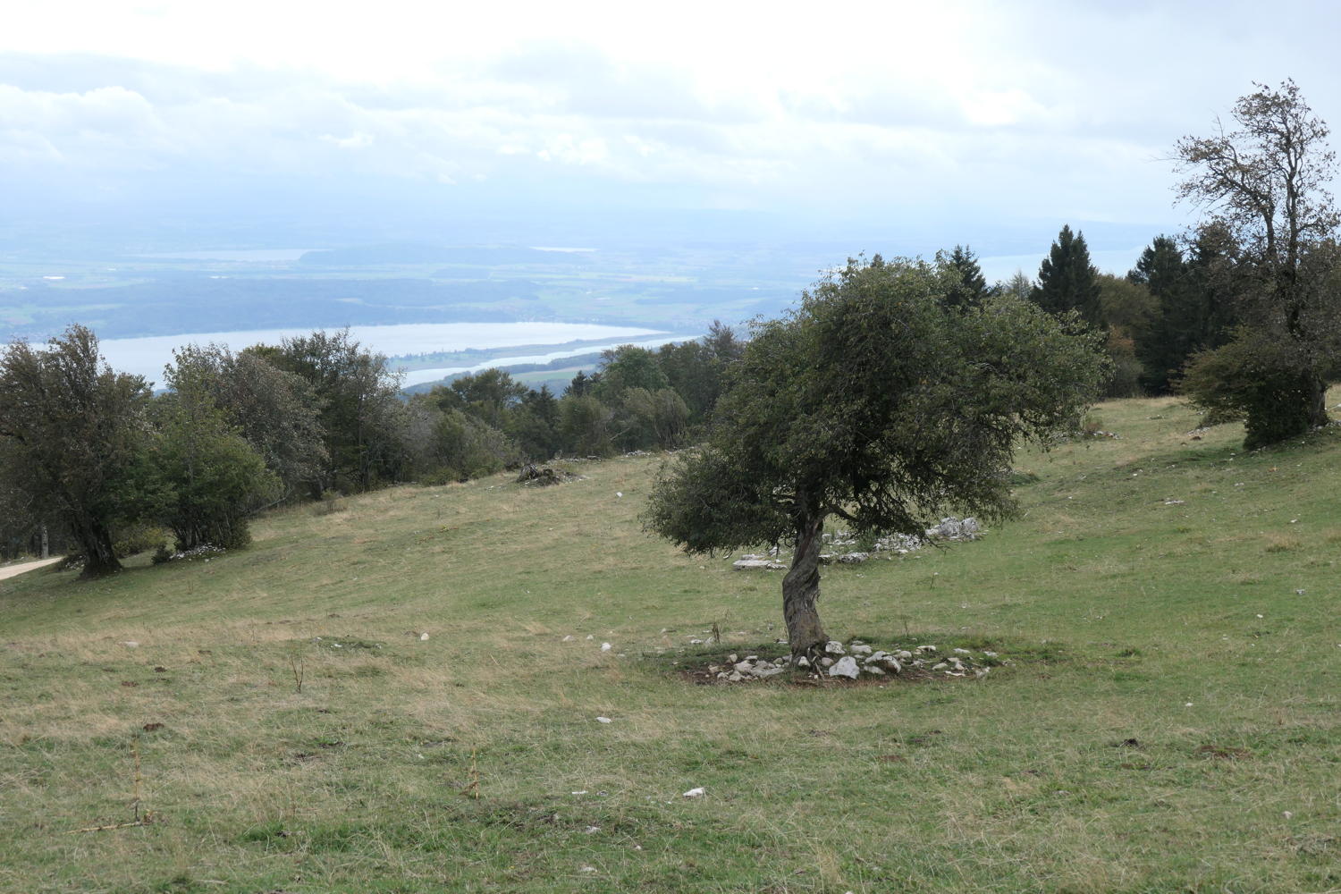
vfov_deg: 28.1
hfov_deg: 41.1
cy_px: 447
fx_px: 1788
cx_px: 670
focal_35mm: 48
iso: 200
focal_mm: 17.6
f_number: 4.2
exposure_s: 1/800
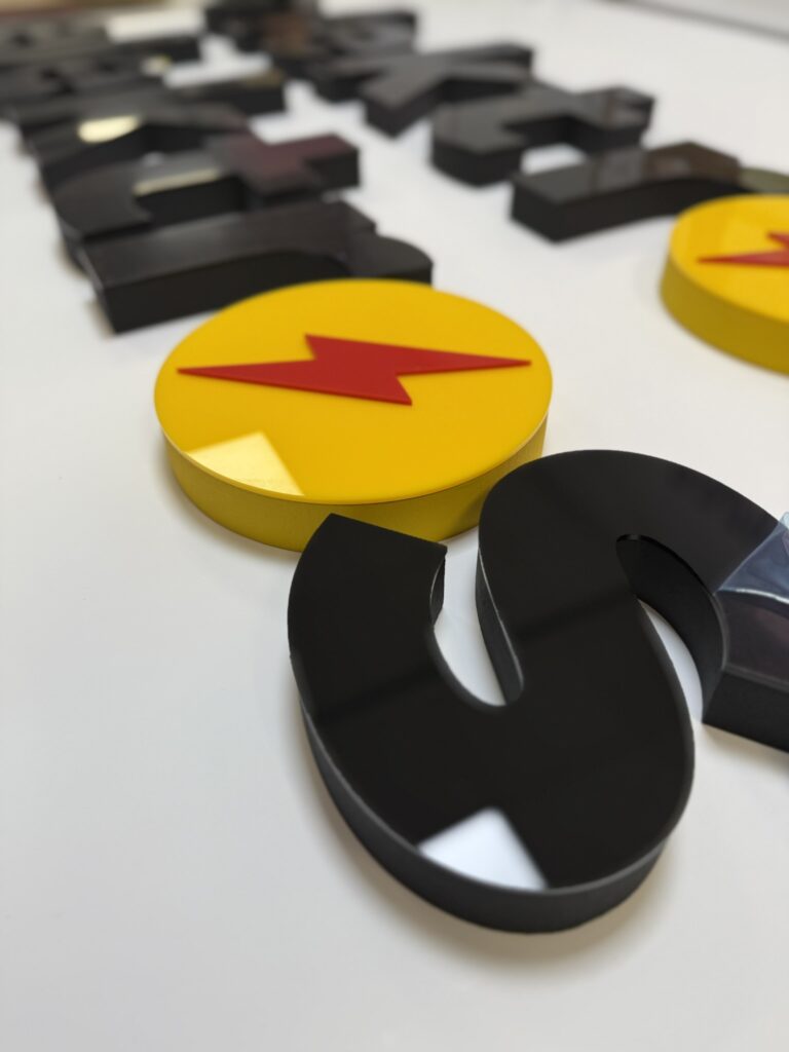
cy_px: 526
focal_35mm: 24
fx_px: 729
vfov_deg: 71.6
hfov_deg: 56.8
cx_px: 394
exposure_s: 1/100
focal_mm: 6.76
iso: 80
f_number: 1.78
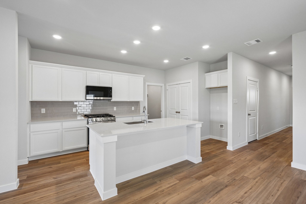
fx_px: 136
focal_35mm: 16
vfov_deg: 73.7
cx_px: 153
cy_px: 102
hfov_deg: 96.7
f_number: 8
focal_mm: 16
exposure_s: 1/20
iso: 400
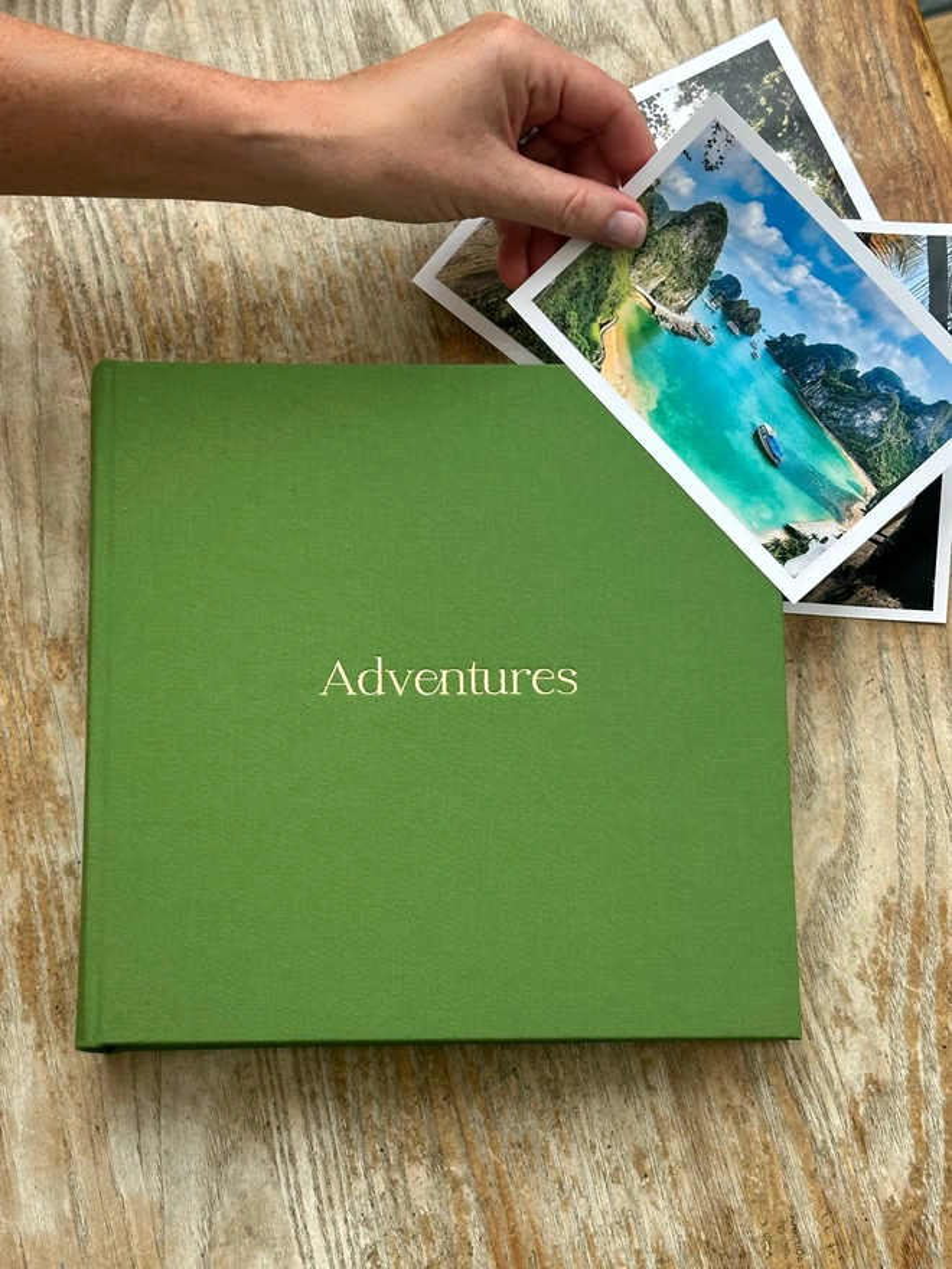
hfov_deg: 30.3
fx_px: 1760
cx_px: 476
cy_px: 634
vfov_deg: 39.7
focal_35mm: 48
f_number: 1.78
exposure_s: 1/511
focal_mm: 6.86
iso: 64
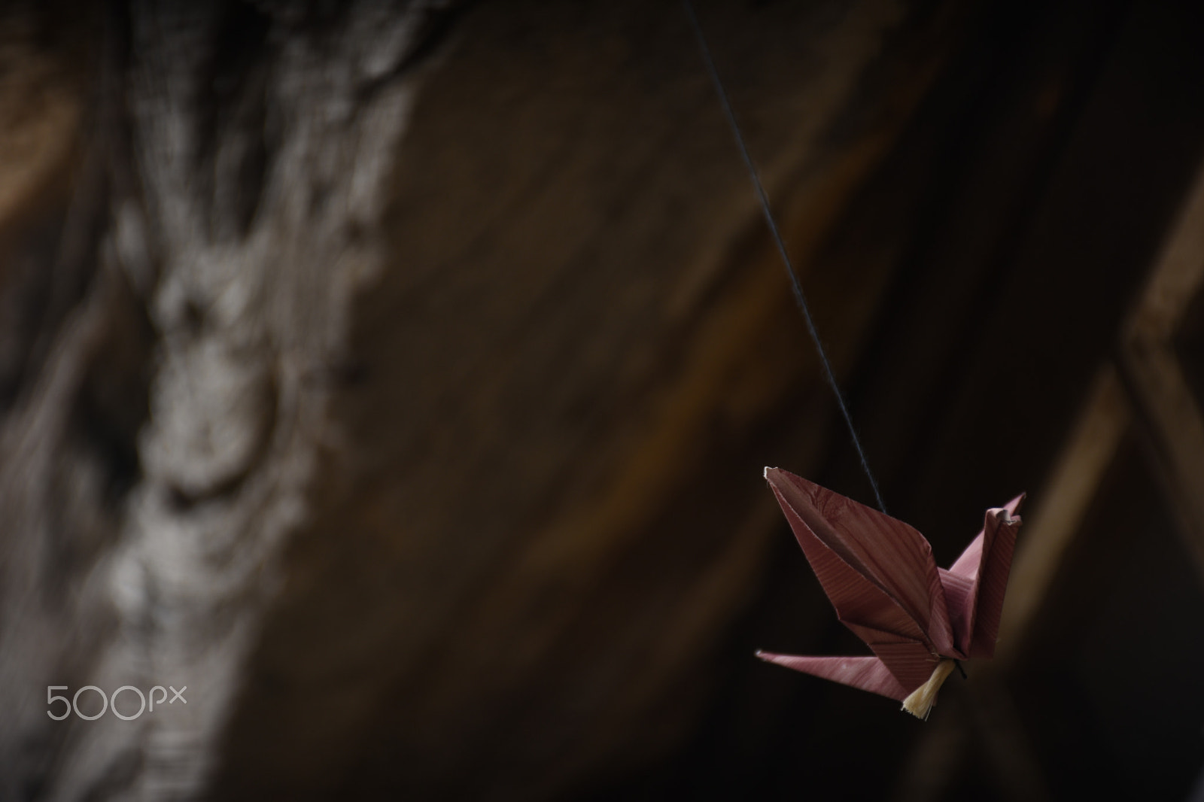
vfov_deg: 8.7
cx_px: 602
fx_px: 5266
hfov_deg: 13.0
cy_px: 401
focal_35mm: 158
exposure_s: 1/160
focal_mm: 105
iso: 100
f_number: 5.6
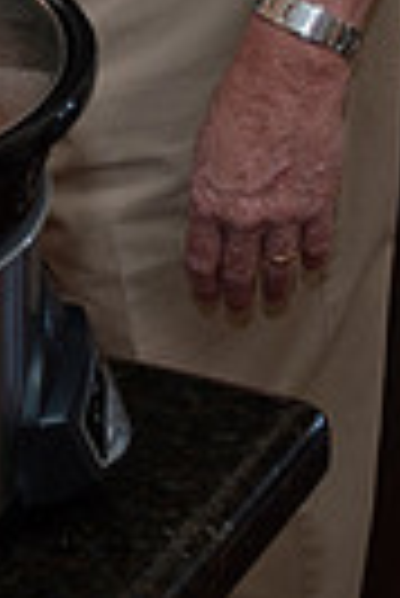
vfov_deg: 10.5
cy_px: -351
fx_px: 3125
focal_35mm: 188
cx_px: -411
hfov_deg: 7.1
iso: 320
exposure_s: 1/60
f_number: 3.5
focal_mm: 19
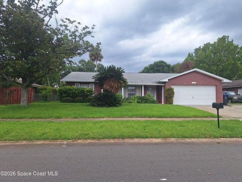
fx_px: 161
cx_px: 121
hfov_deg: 73.9
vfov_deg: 58.9
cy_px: 91
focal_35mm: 23
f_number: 1.8
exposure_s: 1/265
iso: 40
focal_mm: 5.54
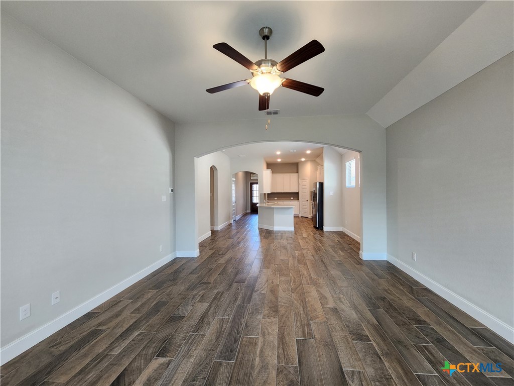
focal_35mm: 13
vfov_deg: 89.9
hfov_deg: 106.2
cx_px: 257
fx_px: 193
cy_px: 193
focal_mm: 2.2
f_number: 2.2
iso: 250
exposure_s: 1/60
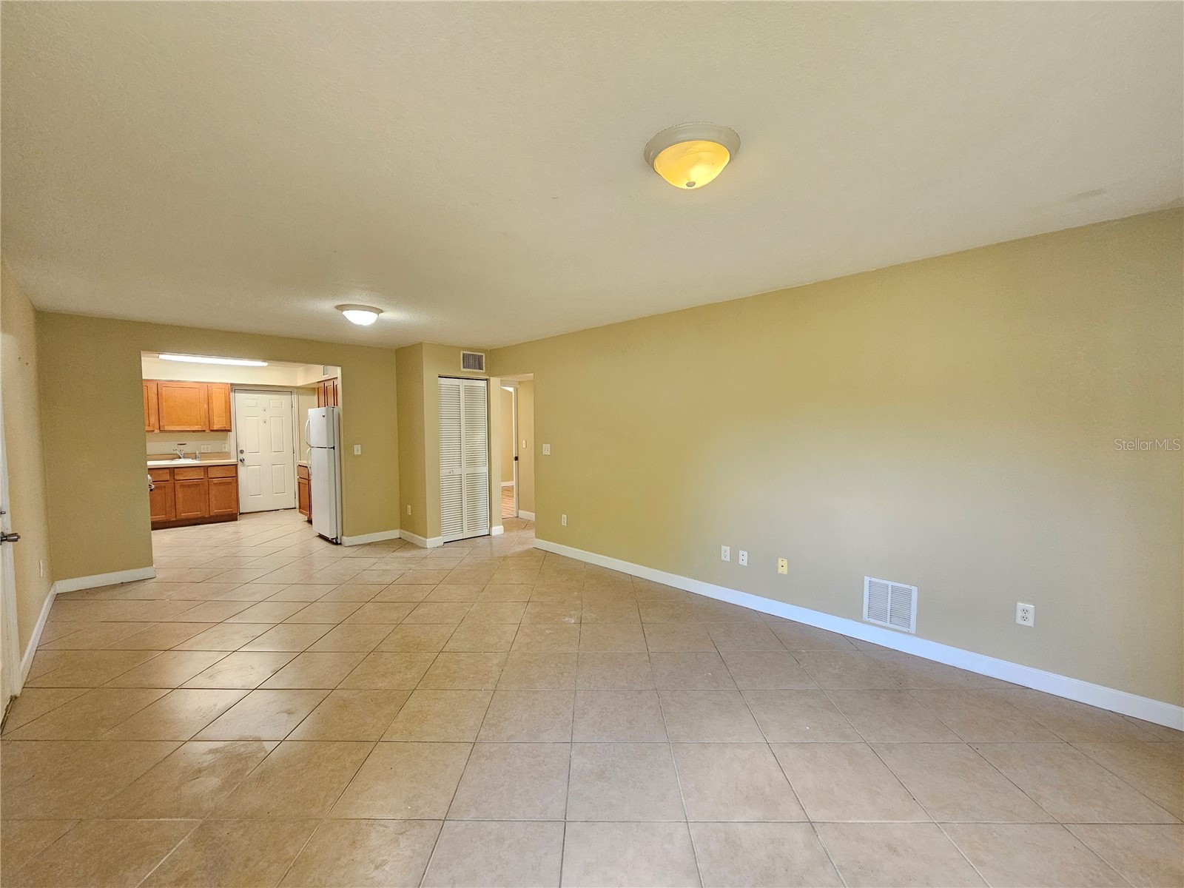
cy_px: 444
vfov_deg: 89.9
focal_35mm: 13
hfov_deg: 106.2
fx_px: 445
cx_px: 592
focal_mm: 2.2
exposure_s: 1/40
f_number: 2.2
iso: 320
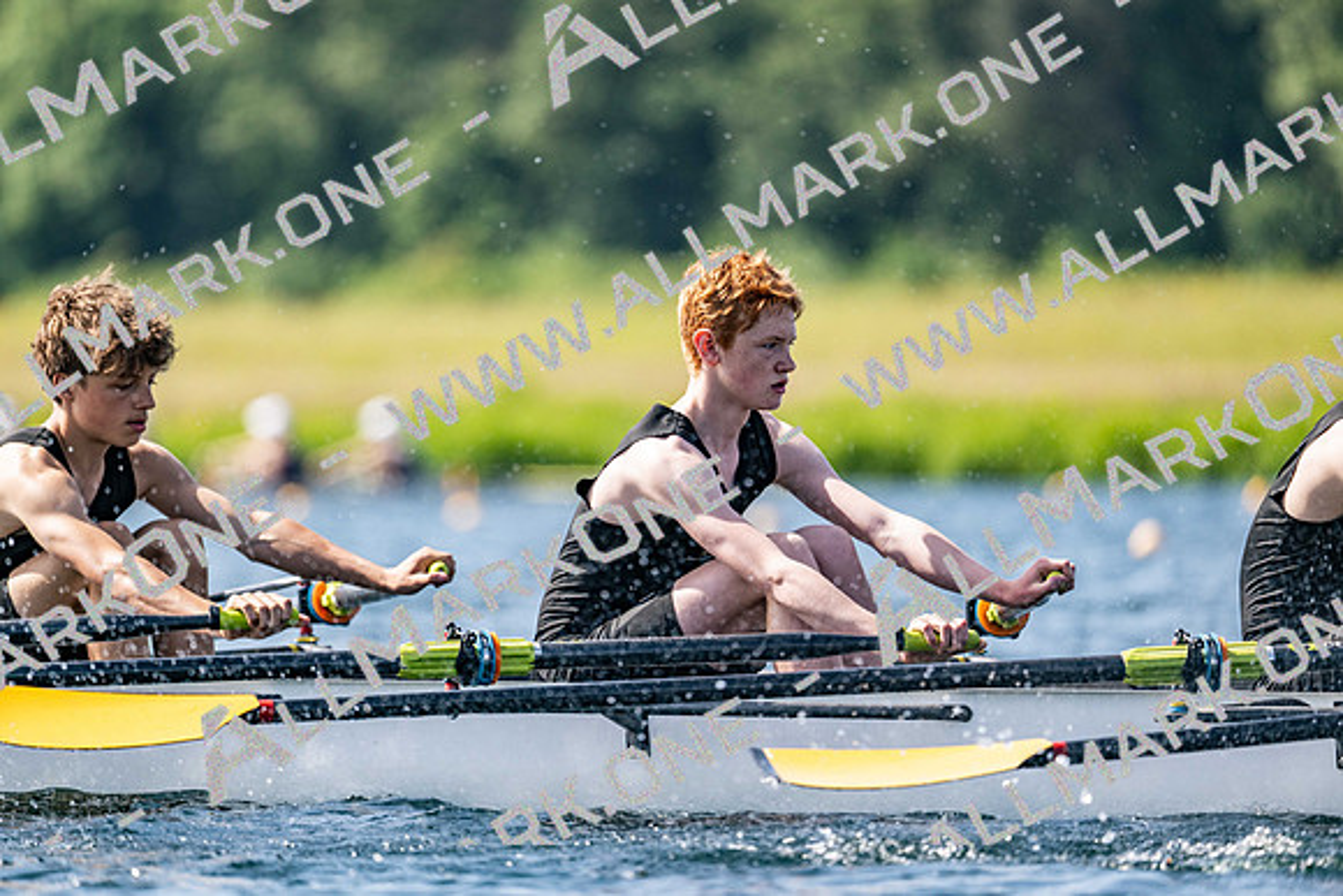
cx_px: 672
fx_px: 14925
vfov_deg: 3.4
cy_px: 448
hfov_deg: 5.2
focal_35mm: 400
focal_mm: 400
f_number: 4.5
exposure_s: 1/2500
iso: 360
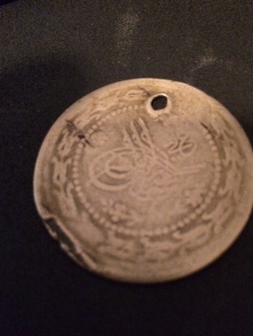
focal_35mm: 33
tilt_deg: -65.1
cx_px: 140
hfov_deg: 42.9
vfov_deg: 55.3
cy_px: 171
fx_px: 321
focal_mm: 4.15
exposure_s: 1/17
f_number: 2.2
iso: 1250
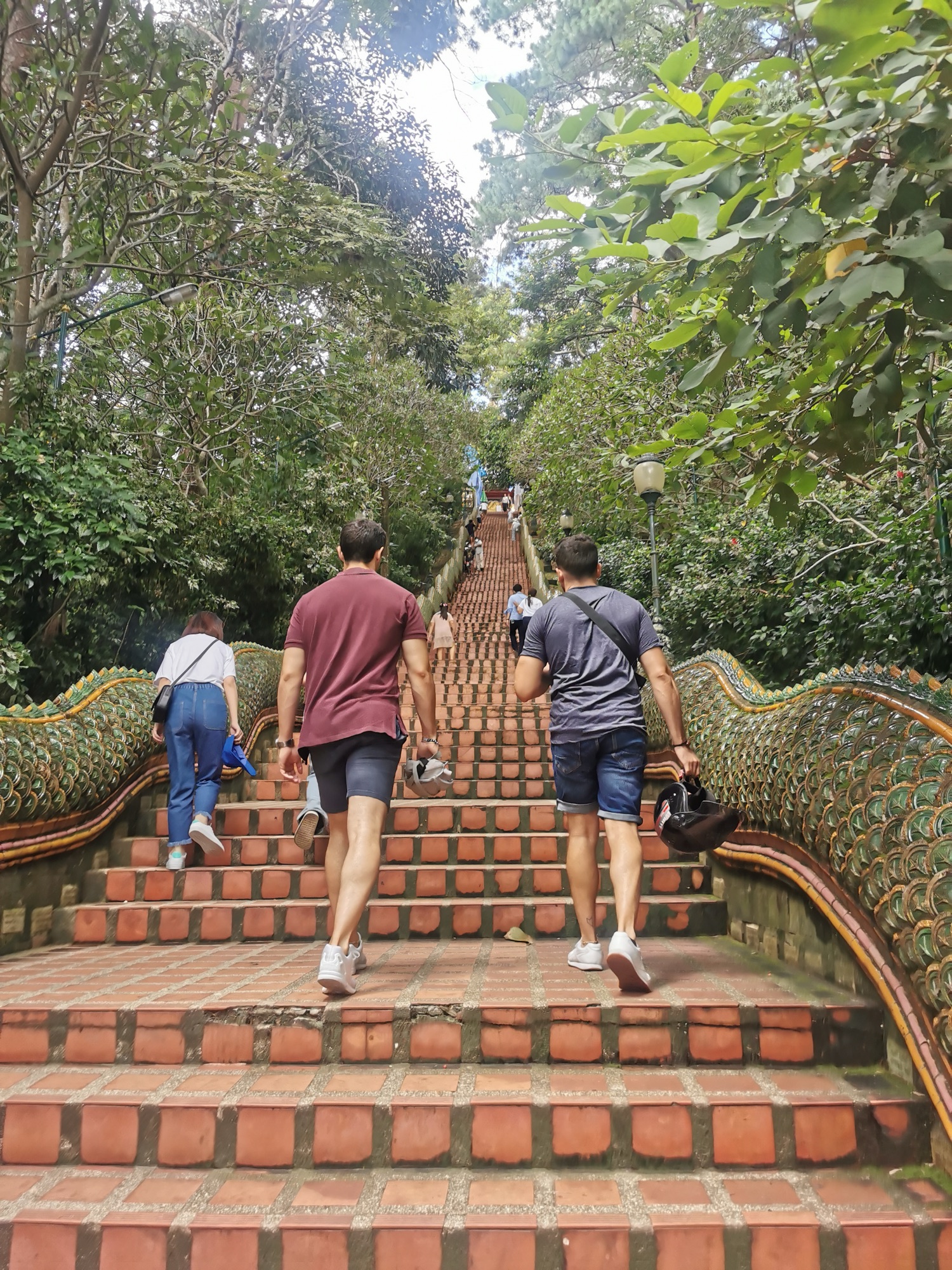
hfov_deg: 51.4
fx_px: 990
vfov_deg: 65.3
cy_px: 635
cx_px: 476
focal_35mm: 27
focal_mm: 5.56
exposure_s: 1/114
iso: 50
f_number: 1.6
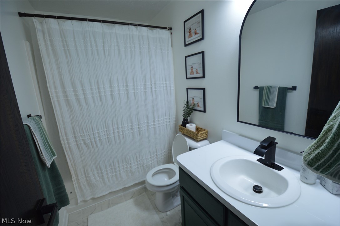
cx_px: 170
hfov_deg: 100.5
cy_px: 113
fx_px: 141
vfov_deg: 77.2
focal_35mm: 15
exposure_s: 1/60
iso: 400
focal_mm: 10
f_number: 4
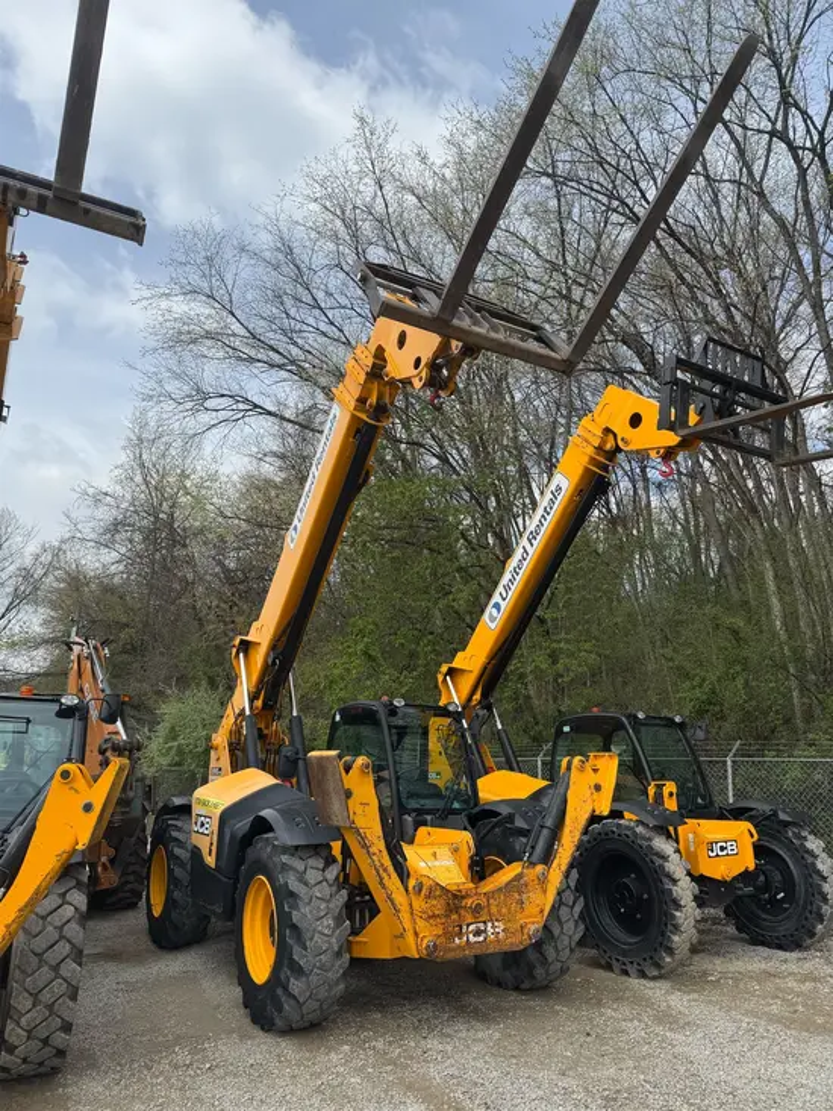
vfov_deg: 71.6
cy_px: 556
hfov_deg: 56.8
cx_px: 416
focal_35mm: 24
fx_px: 770
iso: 80
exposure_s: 1/3413
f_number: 1.78
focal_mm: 6.76
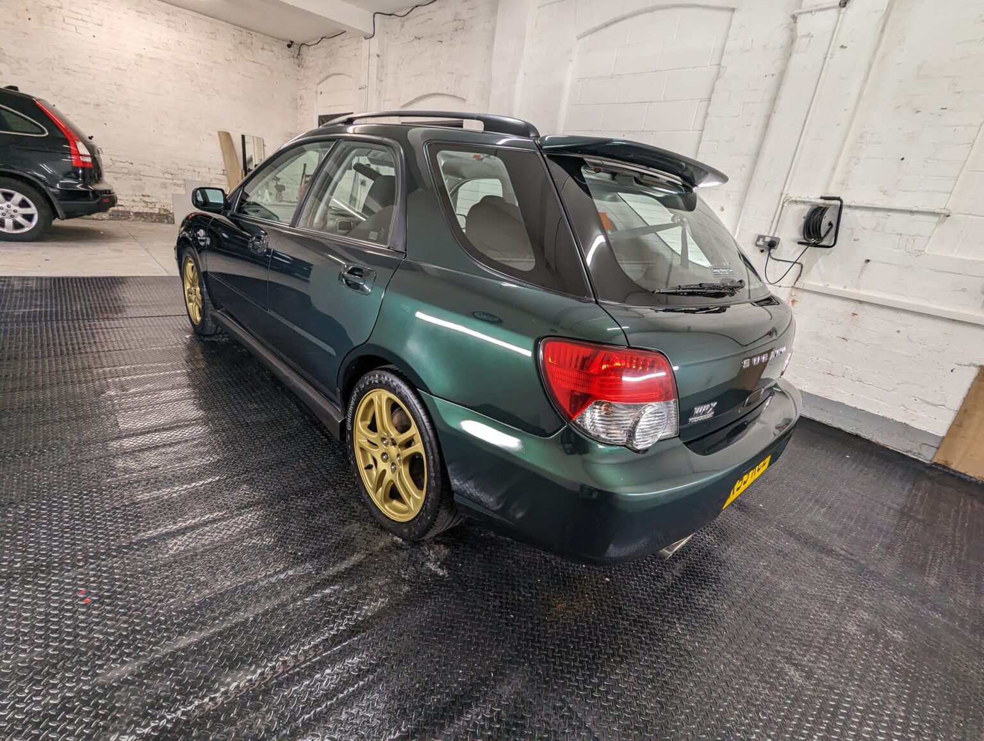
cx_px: 492
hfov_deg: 94.4
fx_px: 456
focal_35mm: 16
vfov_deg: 78.3
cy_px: 370
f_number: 2.2
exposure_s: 1/100
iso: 148
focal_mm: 2.35
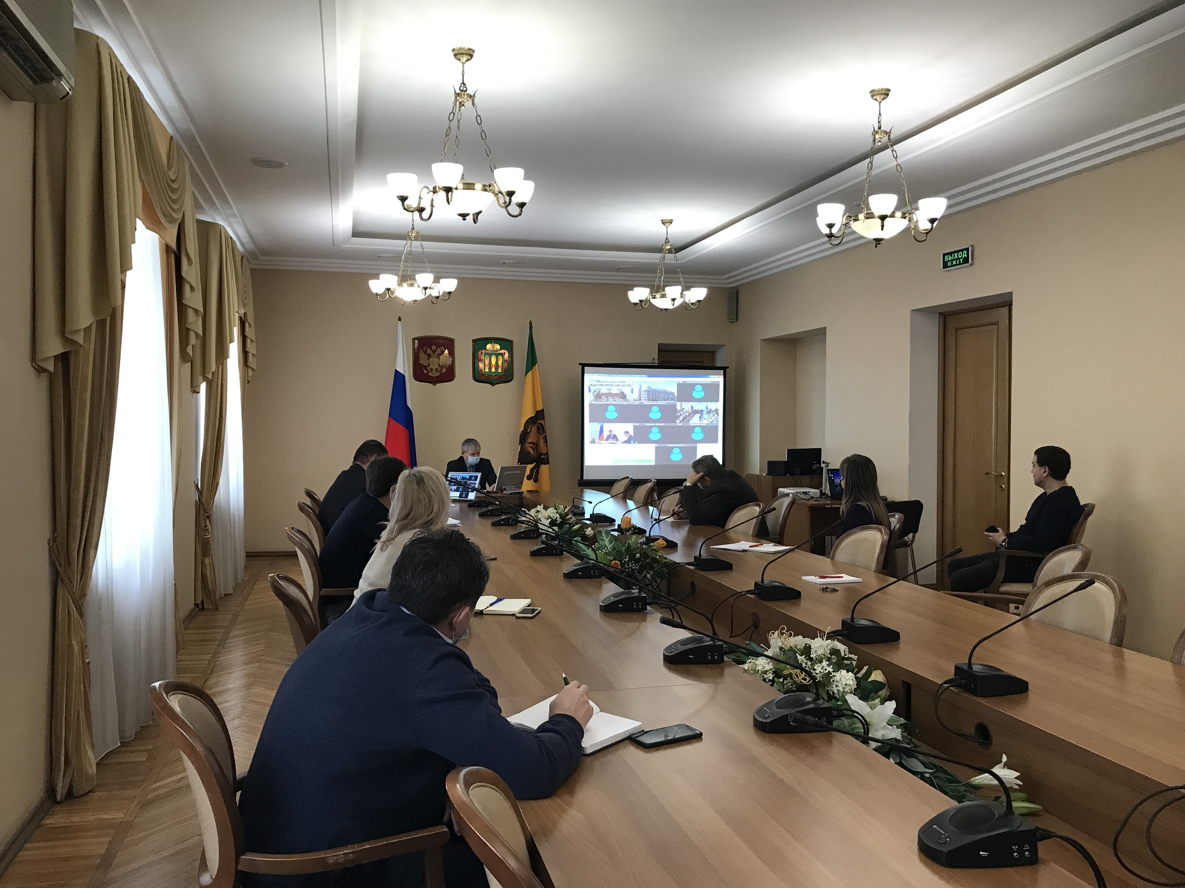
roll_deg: -0.6
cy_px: 444
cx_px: 592
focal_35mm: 28
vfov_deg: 49.7
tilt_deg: -0.4
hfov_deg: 63.4
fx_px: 959
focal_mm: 3.99
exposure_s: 1/33
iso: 40
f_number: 1.8
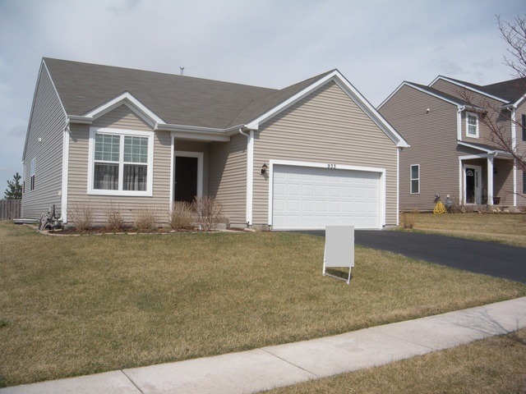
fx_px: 532
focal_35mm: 35
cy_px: 197
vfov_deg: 40.7
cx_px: 263
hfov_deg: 52.6
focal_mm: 5.9
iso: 89
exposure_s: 1/437
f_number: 6.4
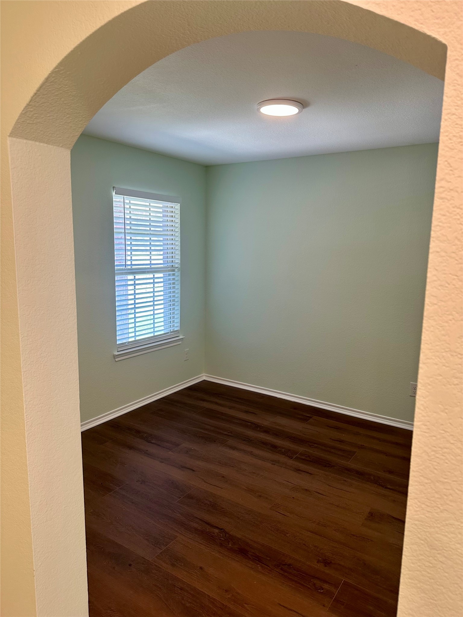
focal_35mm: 24
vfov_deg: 71.6
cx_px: 232
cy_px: 308
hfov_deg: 56.8
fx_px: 428
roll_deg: -2.1
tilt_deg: -8.8
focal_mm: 6.86
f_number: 1.78
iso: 125
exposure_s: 1/60
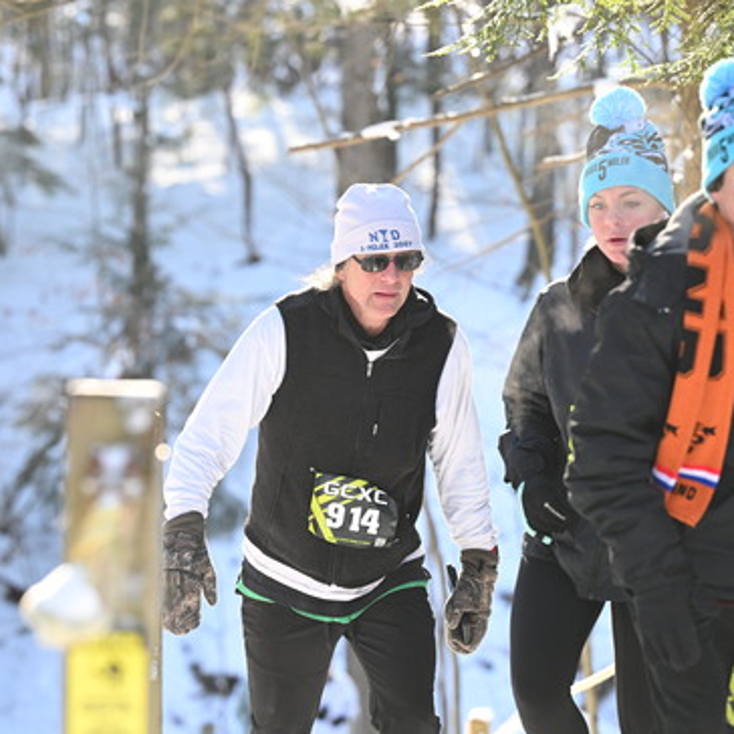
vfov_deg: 11.3
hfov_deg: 11.3
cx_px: 304
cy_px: 368
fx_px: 3694
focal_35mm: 154
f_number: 4
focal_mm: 120
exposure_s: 1/2000
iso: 2800
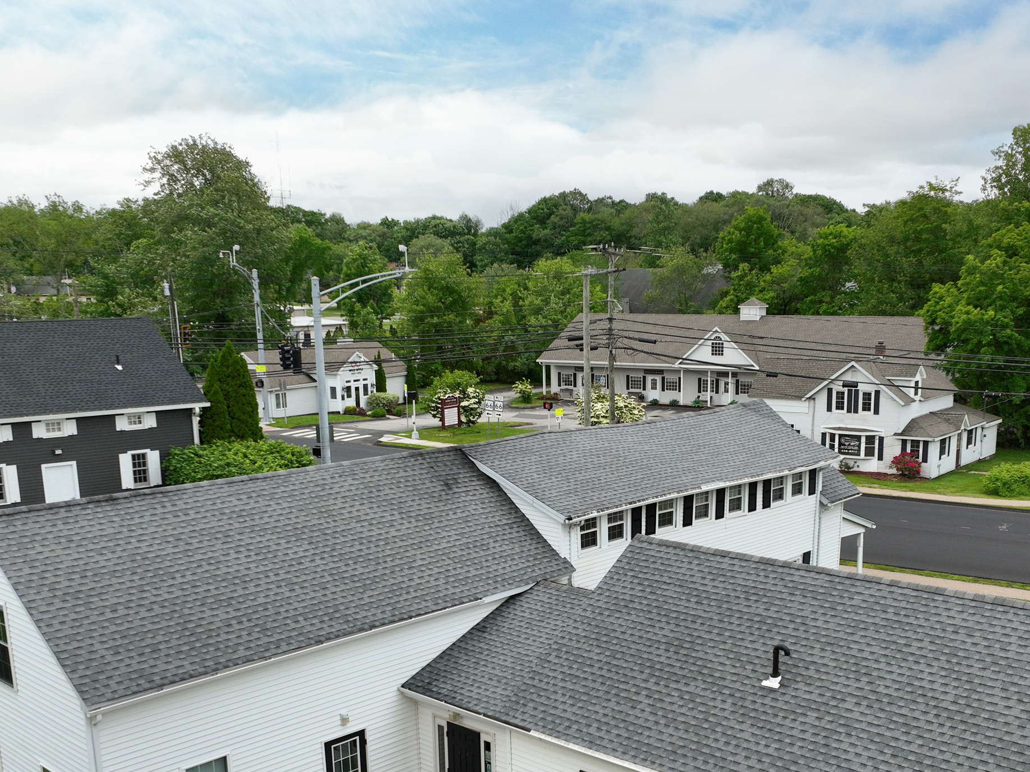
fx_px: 1190
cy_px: 574
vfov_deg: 35.2
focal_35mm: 40
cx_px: 609
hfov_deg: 46.6
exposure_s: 1/2000
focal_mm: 12.29
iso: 160
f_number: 2.8
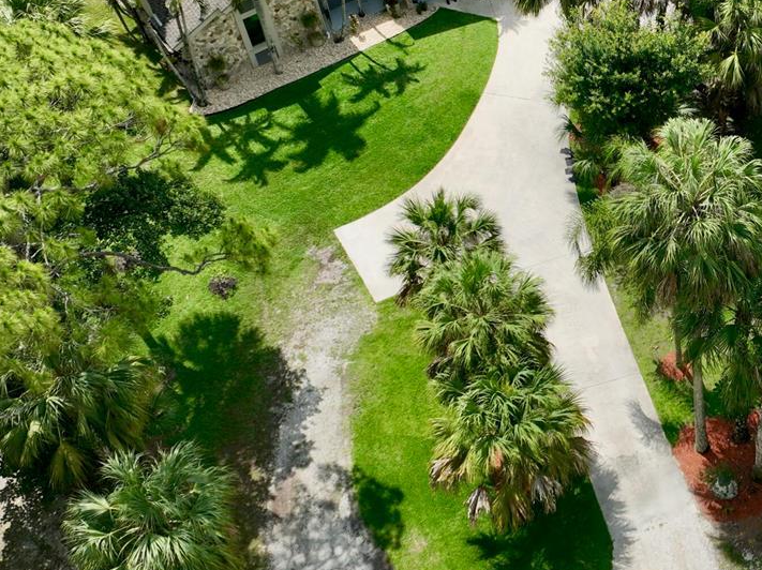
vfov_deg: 27.0
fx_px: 1188
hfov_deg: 33.9
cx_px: 668
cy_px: 268
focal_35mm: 54
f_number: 2.8
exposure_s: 1/2500
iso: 140
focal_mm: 12.29
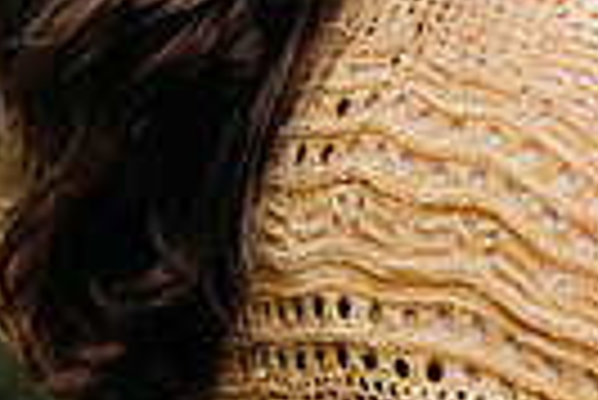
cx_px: 567
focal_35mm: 371
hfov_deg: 5.5
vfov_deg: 3.7
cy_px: -335
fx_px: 6169
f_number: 2.2
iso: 320
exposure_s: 1/200
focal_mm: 85
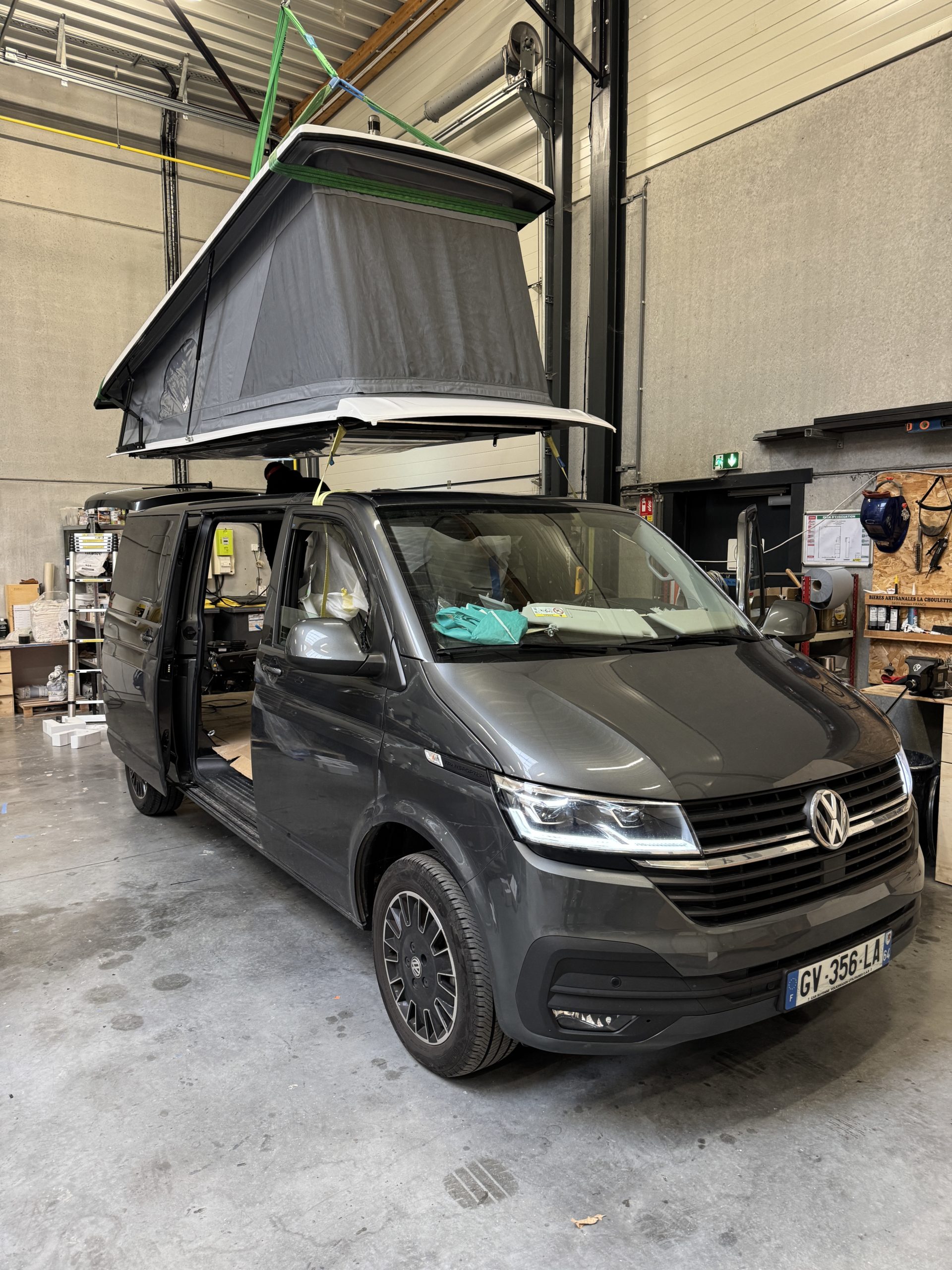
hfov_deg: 56.8
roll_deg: -0.1
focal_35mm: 24
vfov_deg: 71.6
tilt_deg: -5.0
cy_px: 635
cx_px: 476
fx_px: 880
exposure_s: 1/50
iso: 320
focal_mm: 6.76
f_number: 1.78
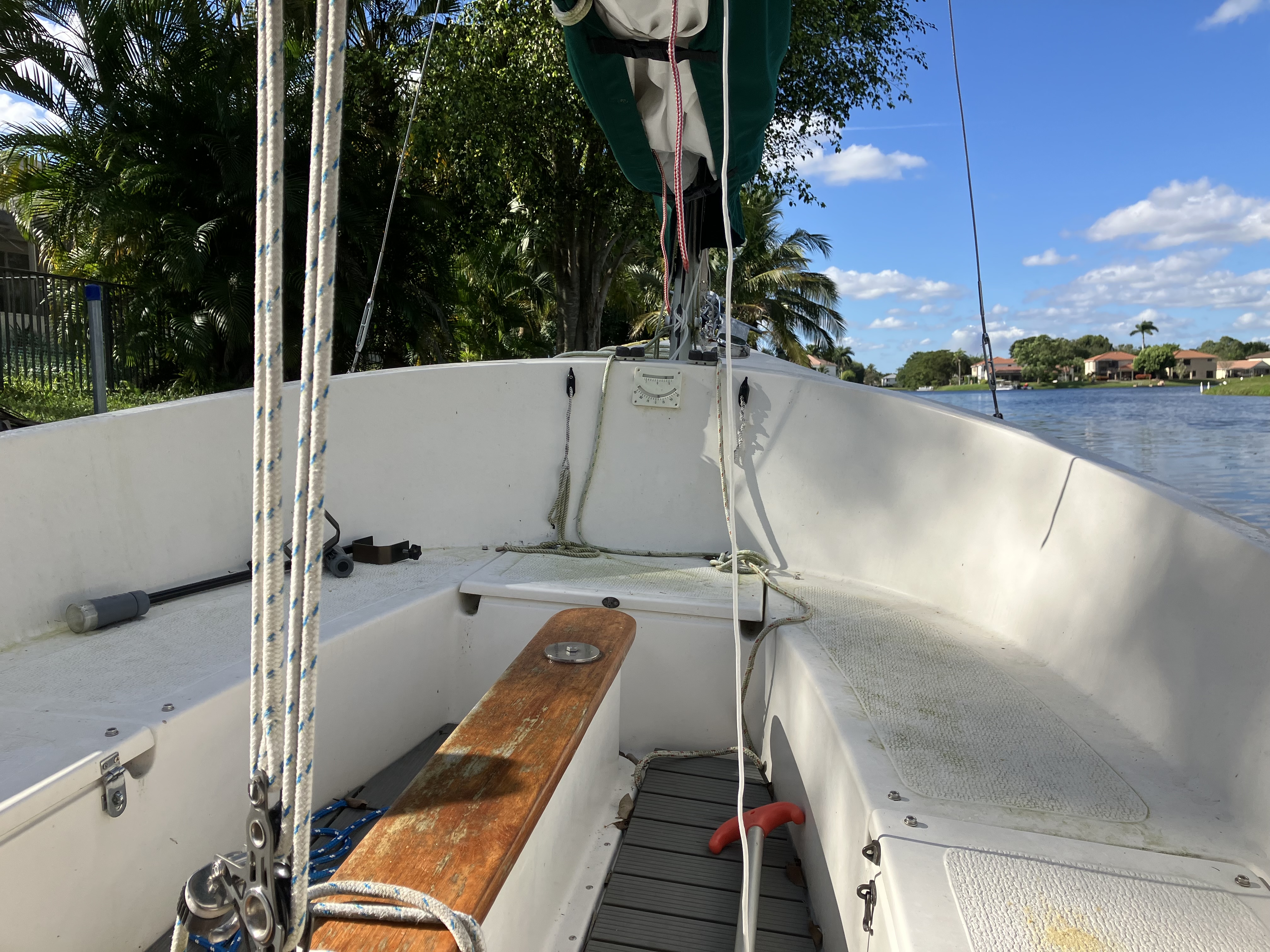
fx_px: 1027
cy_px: 476
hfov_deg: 63.4
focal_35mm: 28
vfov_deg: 49.7
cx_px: 635
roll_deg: +0.7
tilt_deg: -2.1
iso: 32
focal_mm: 3.99
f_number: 1.8
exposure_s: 1/2208
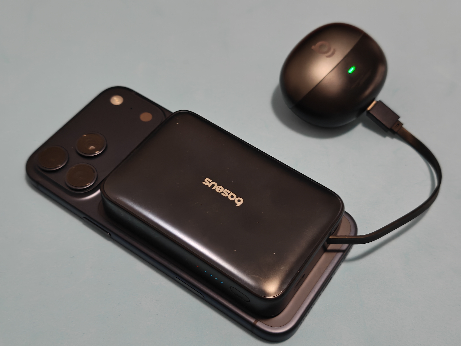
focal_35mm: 50
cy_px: 173
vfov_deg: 29.1
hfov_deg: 38.2
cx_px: 230
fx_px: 666
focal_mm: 6.57
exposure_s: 1/32
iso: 697
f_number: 1.68
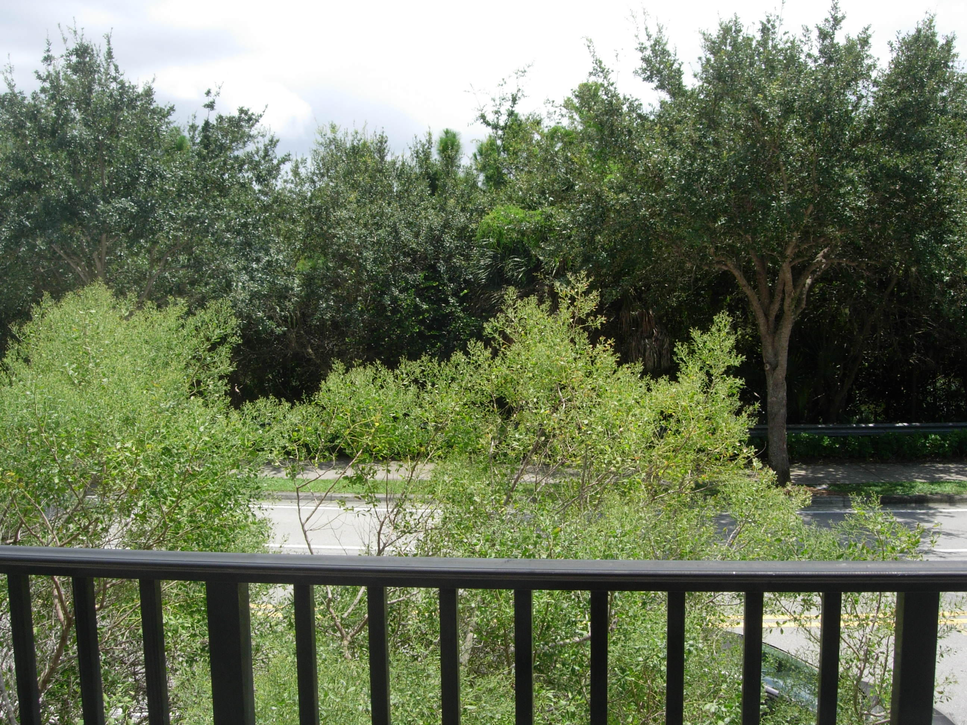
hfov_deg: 45.8
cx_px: 484
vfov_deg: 35.1
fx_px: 1145
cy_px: 362
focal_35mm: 41
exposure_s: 1/384
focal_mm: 8.5
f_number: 4.9
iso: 64
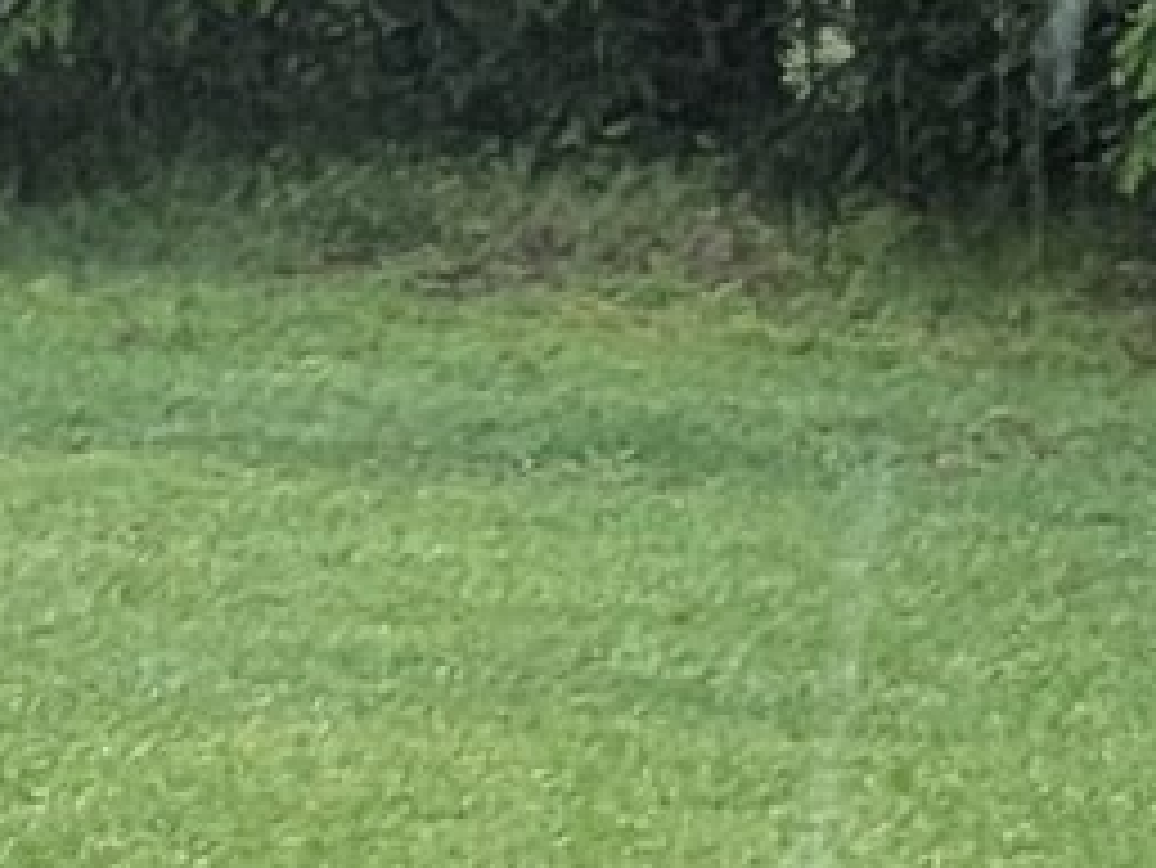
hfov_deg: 8.6
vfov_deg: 6.8
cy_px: 2905
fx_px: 6381
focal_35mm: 191
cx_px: -2281
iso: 271
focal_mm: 4.53
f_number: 1.7
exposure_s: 1/120
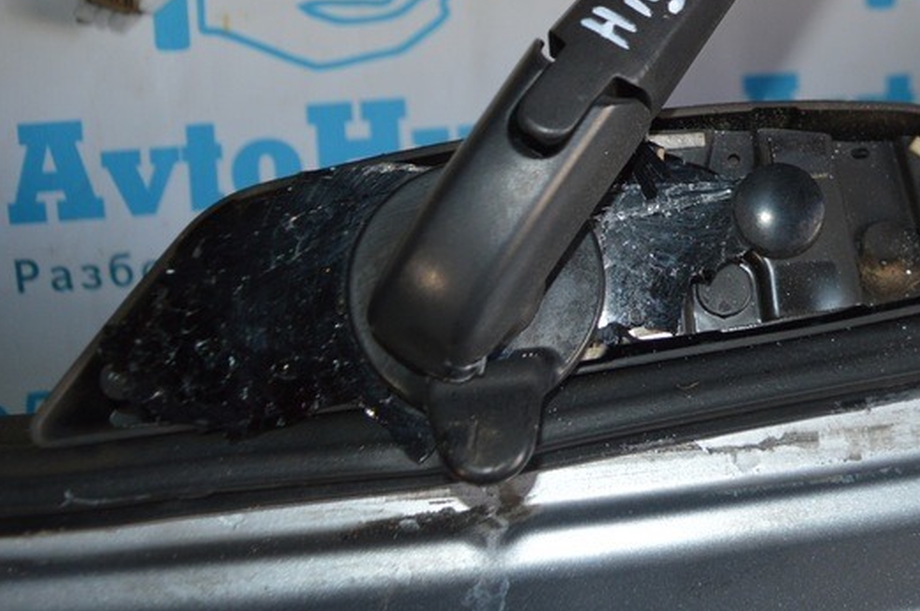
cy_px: 13
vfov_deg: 22.2
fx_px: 1506
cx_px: 756
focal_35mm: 59
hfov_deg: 32.9
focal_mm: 20
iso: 400
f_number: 3.5
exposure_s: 1/60
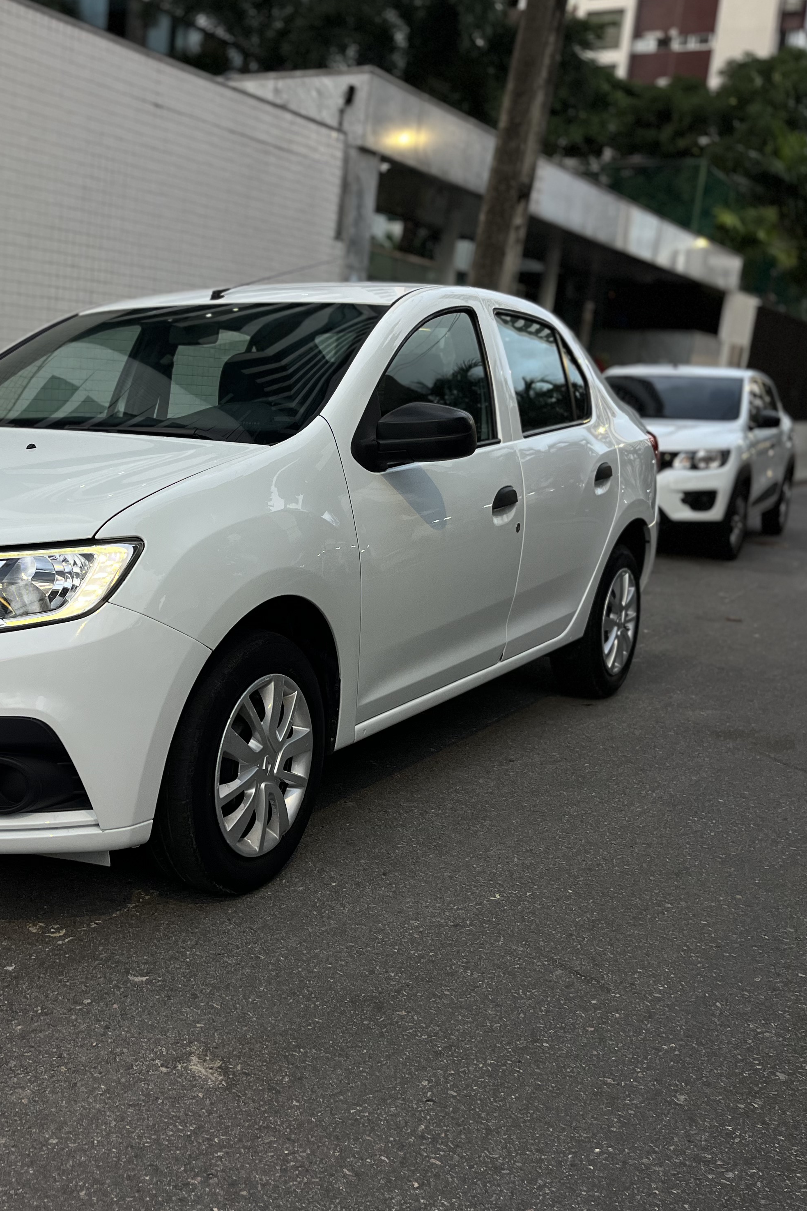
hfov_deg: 34.7
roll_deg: -4.7
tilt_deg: -12.6
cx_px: 143
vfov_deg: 51.9
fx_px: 1244
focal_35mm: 37
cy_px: 606
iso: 100
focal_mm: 5.1
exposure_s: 1/98
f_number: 1.6
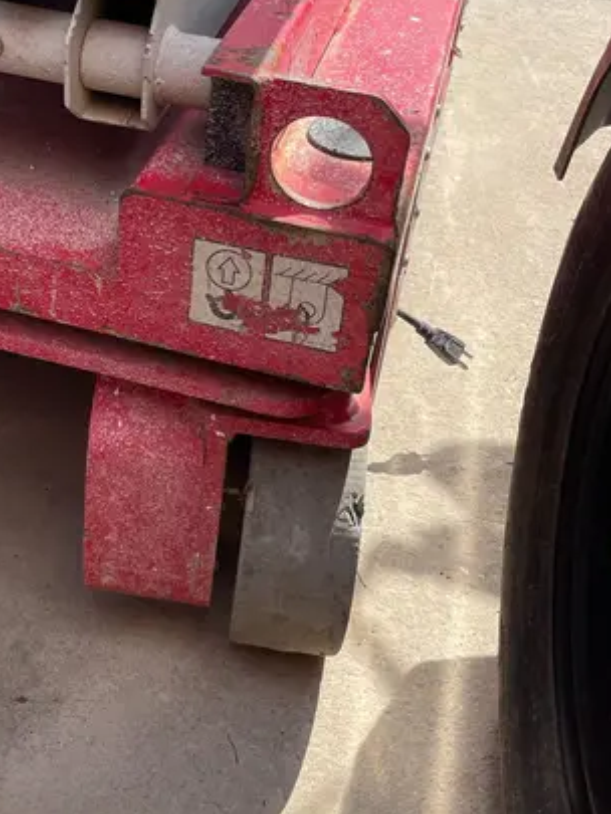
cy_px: 194
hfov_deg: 30.3
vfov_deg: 39.2
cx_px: 147
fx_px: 1106
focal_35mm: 47
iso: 50
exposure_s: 1/2212
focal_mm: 4.2
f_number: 1.6
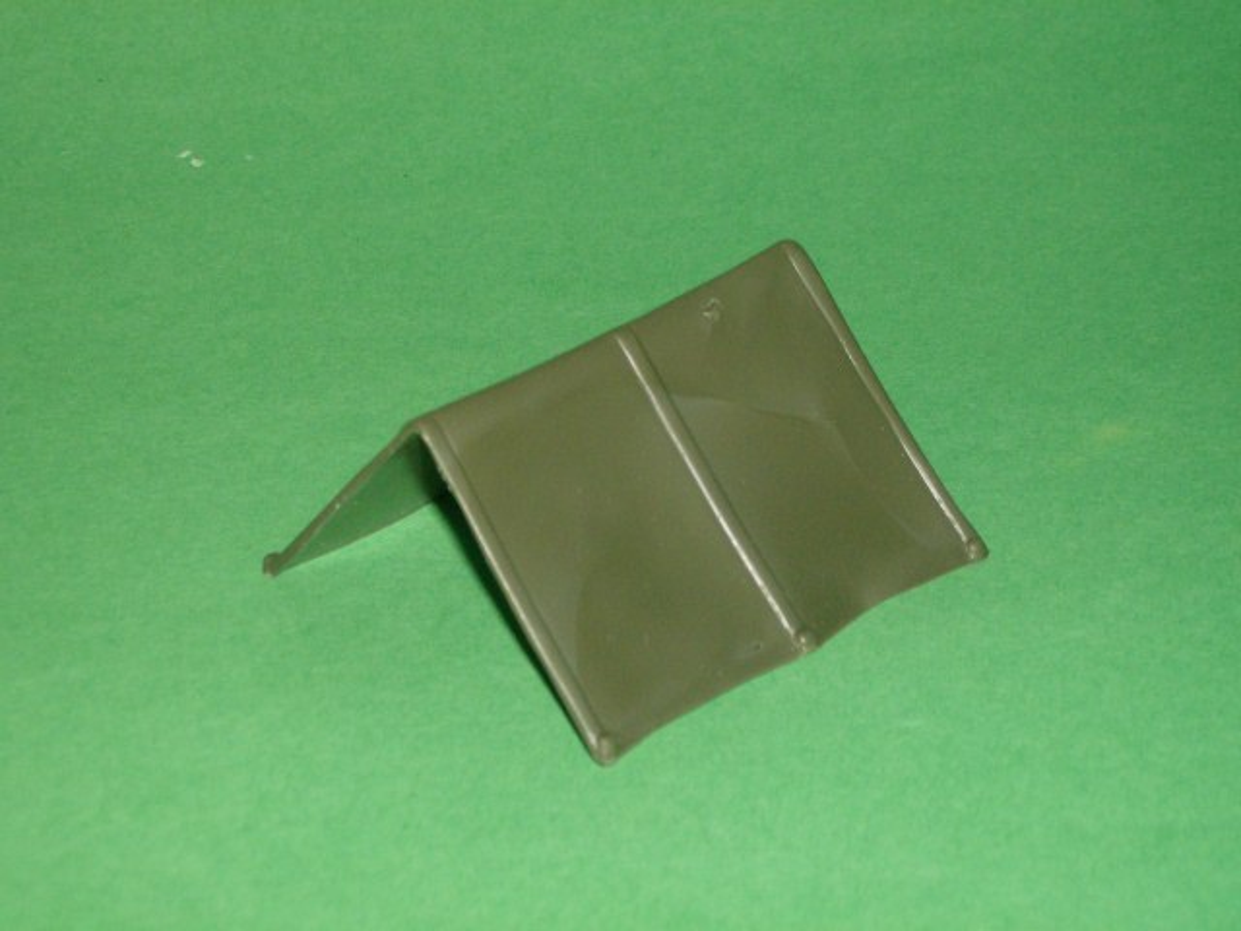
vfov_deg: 17.4
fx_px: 3047
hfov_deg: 23.0
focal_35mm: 85
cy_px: 466
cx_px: 620
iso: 200
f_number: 4.2
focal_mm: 14.1
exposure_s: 1/101
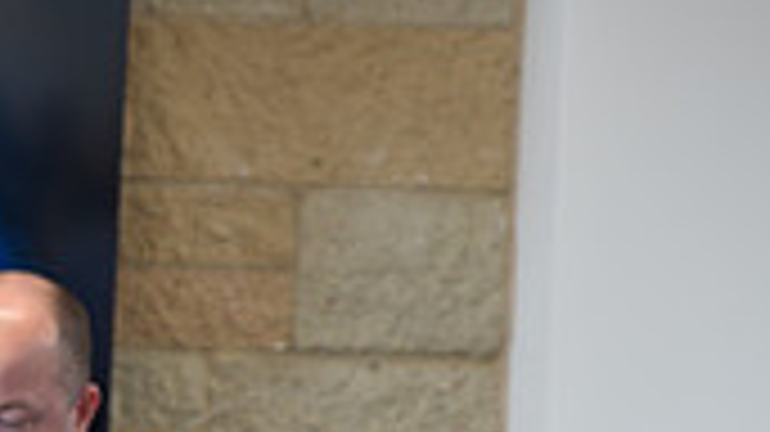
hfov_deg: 8.5
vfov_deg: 4.8
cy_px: 682
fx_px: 5082
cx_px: -392
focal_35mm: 249
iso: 400
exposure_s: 1/50
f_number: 2.8
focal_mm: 70
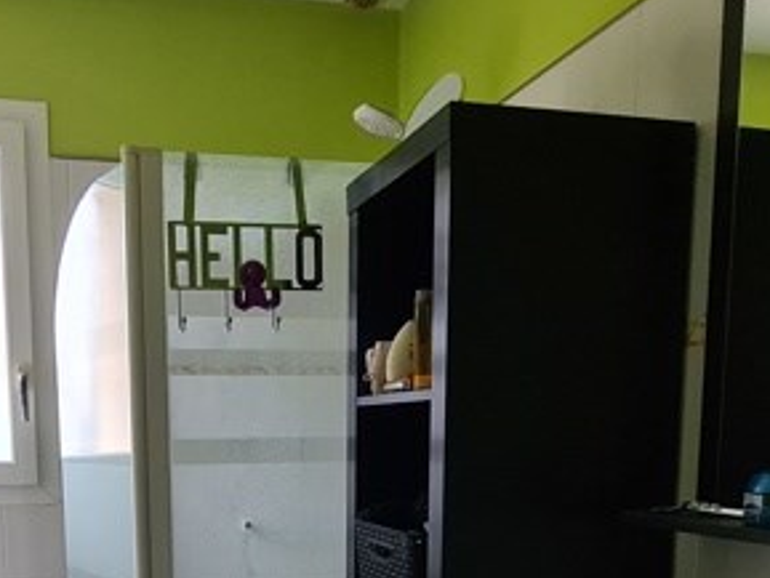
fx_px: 801
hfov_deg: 50.5
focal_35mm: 36
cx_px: 264
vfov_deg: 36.8
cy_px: 535
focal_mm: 2.2
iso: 320
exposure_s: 1/50
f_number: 2.2
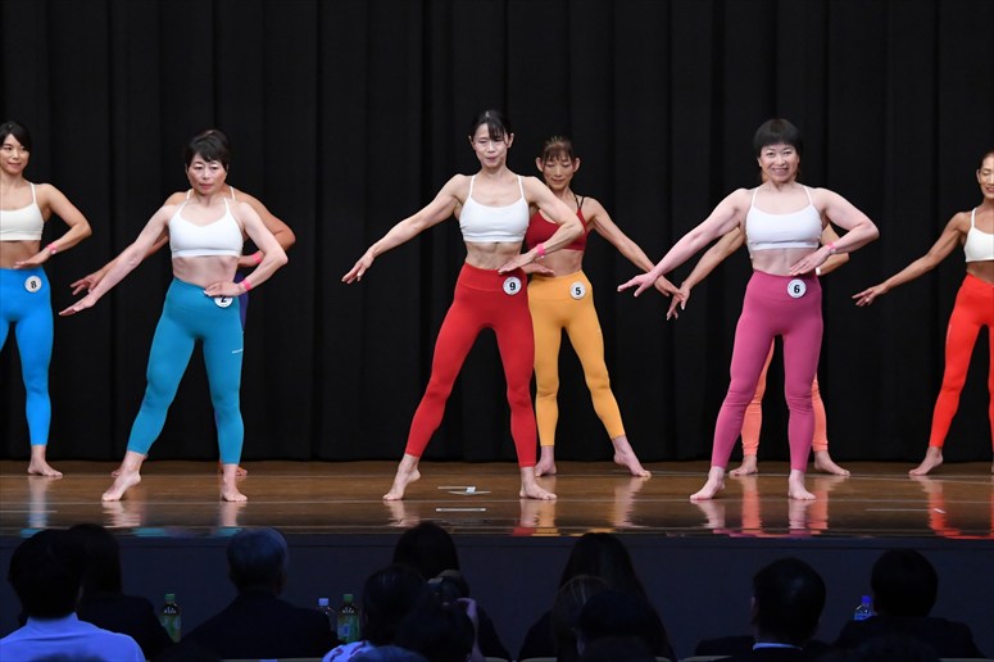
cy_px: 331
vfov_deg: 8.2
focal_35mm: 168
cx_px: 497
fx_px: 4636
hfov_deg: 12.2
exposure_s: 1/400
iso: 5000
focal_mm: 112
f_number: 5.6
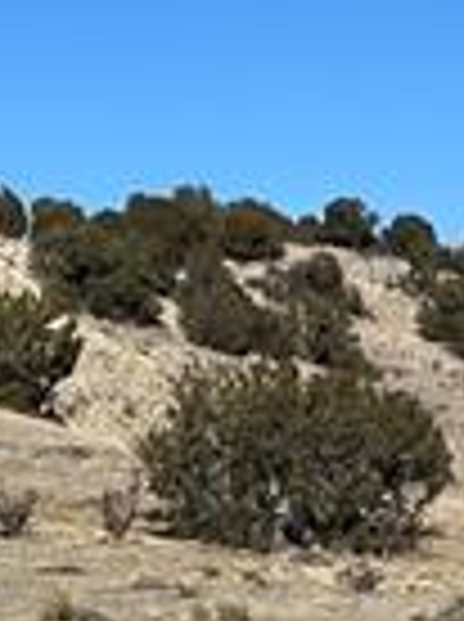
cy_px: 745
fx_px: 3460
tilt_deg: -4.8
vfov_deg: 10.1
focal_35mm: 193
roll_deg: +2.6
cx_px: 1442
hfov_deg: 6.8
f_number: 1.6
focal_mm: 5.1
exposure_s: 1/6494
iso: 50
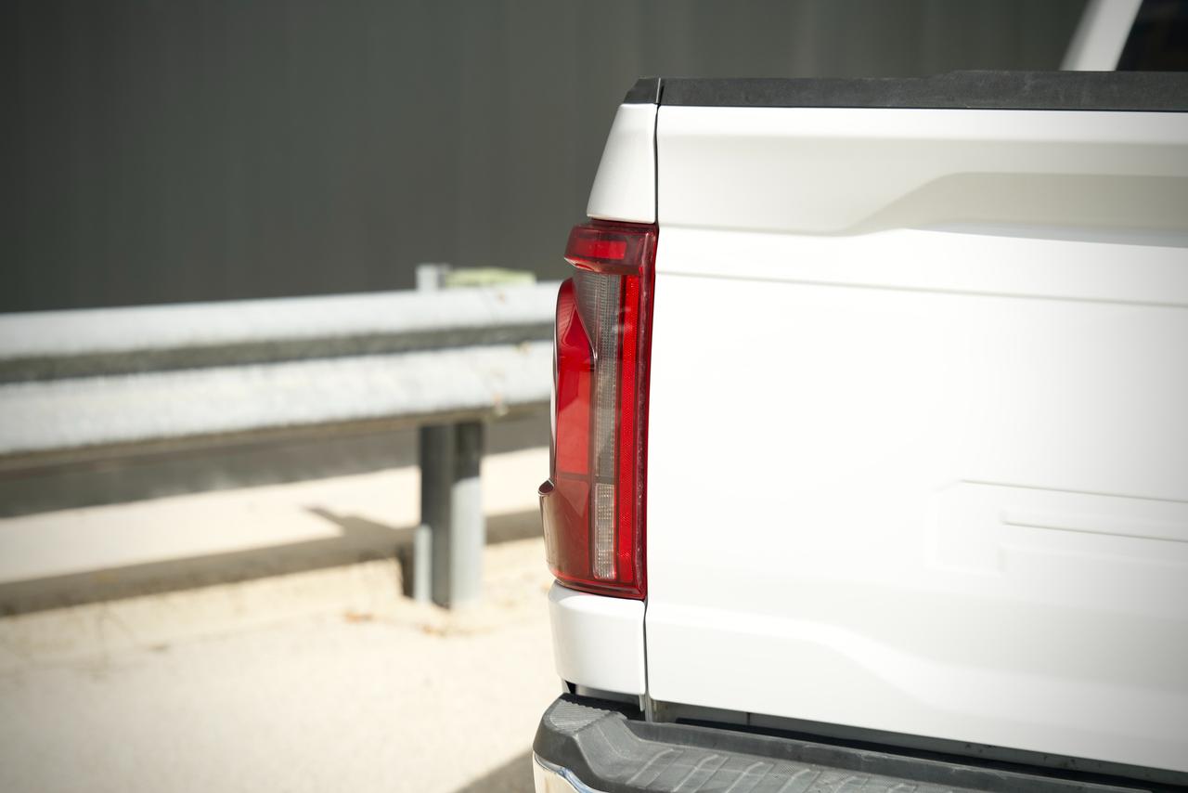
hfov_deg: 24.8
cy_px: 396
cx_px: 594
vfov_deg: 16.7
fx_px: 2703
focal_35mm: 82
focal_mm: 54.6
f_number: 2.8
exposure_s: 1/50
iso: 250
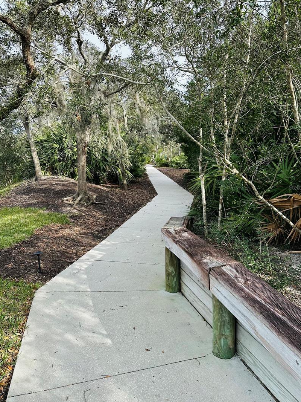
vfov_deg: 65.3
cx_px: 146
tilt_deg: -4.7
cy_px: 187
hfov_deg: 51.3
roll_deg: +0.3
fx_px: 313
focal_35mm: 27
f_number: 1.78
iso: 80
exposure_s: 1/1227
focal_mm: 6.86
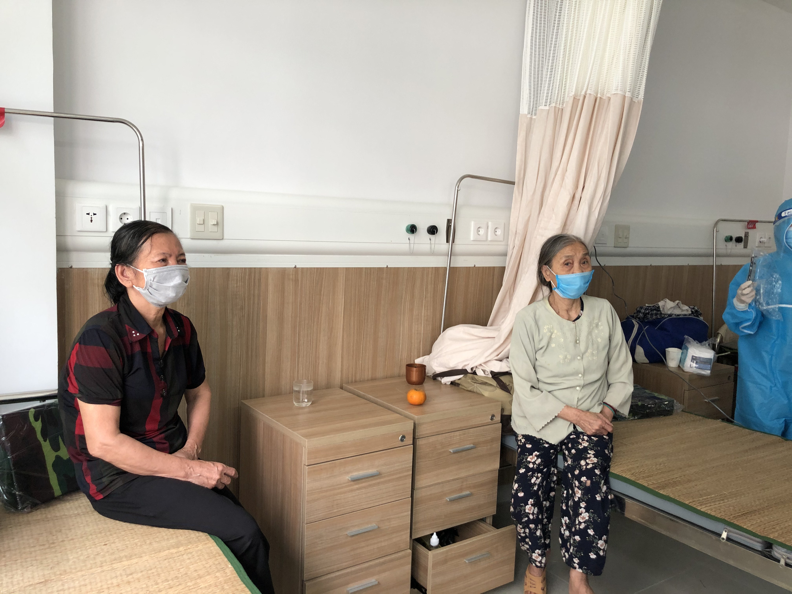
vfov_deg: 49.7
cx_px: 396
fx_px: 641
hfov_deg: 63.4
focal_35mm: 28
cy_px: 297
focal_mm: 4
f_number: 1.8
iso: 32
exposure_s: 1/50
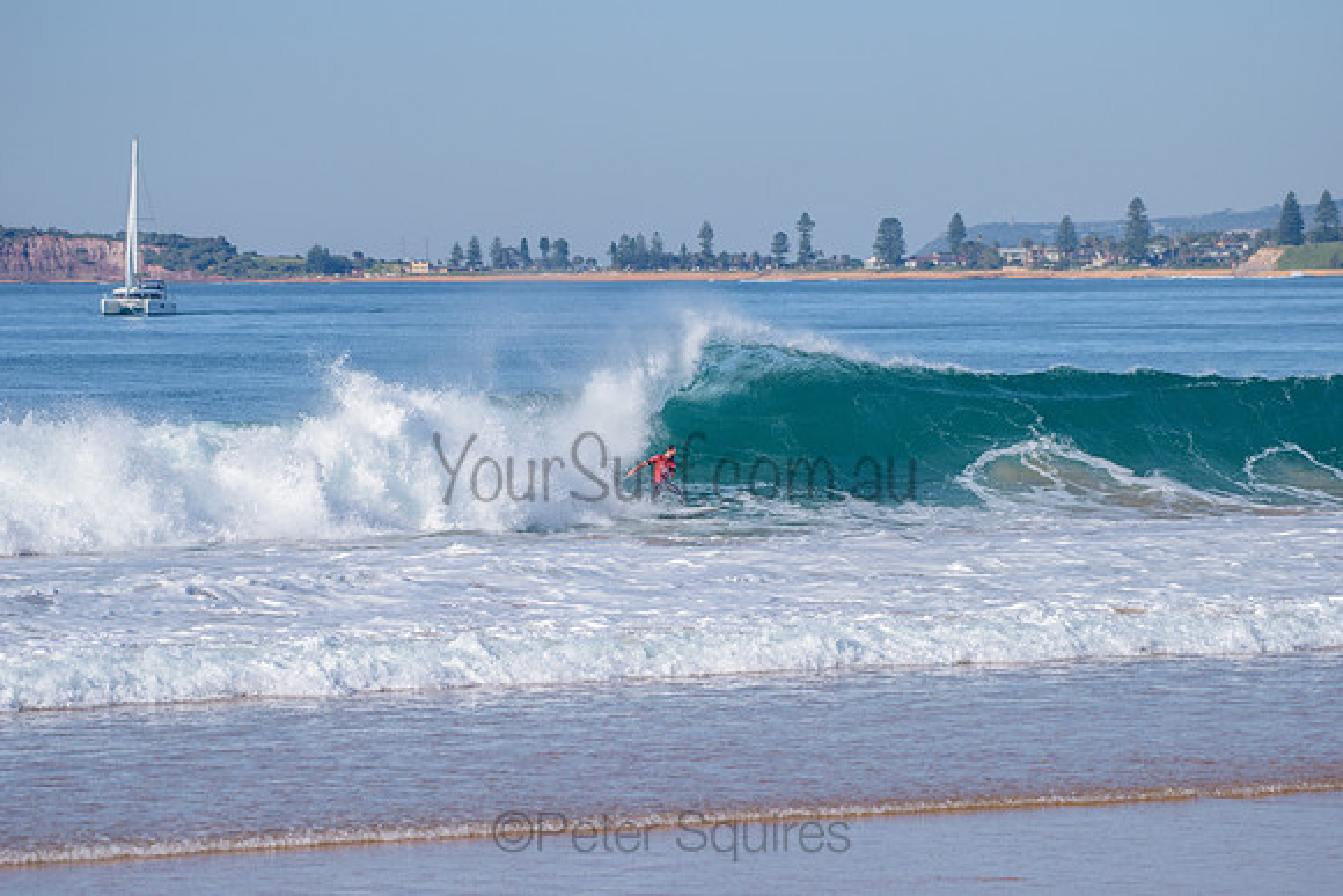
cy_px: 448
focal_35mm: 200
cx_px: 672
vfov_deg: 6.9
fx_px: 7463
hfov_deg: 10.3
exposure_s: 1/2500
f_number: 5.6
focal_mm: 200
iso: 180
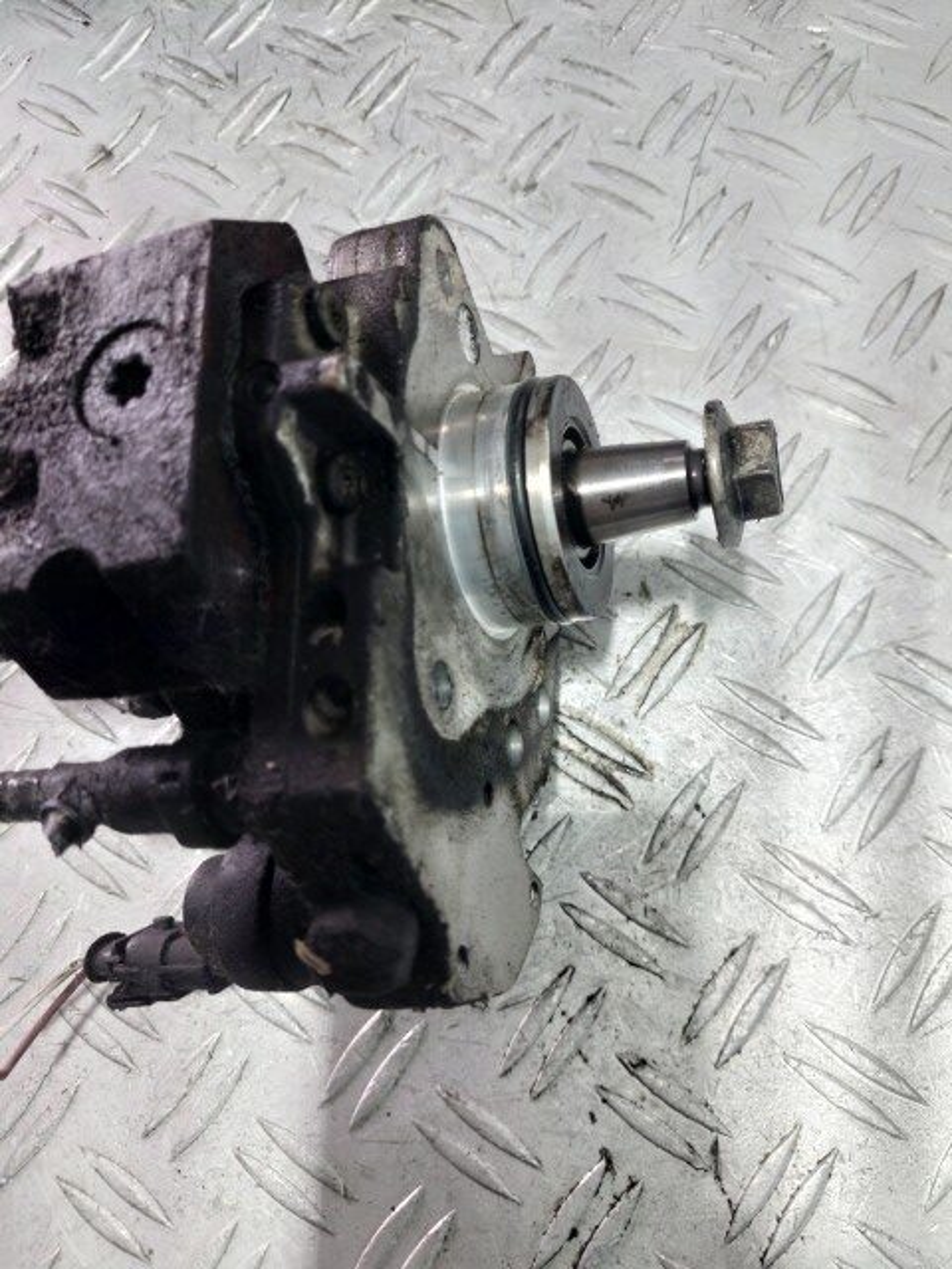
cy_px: 634
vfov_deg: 69.4
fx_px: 917
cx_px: 476
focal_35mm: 25
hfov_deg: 54.9
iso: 64
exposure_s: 1/50
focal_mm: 5.23
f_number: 1.8
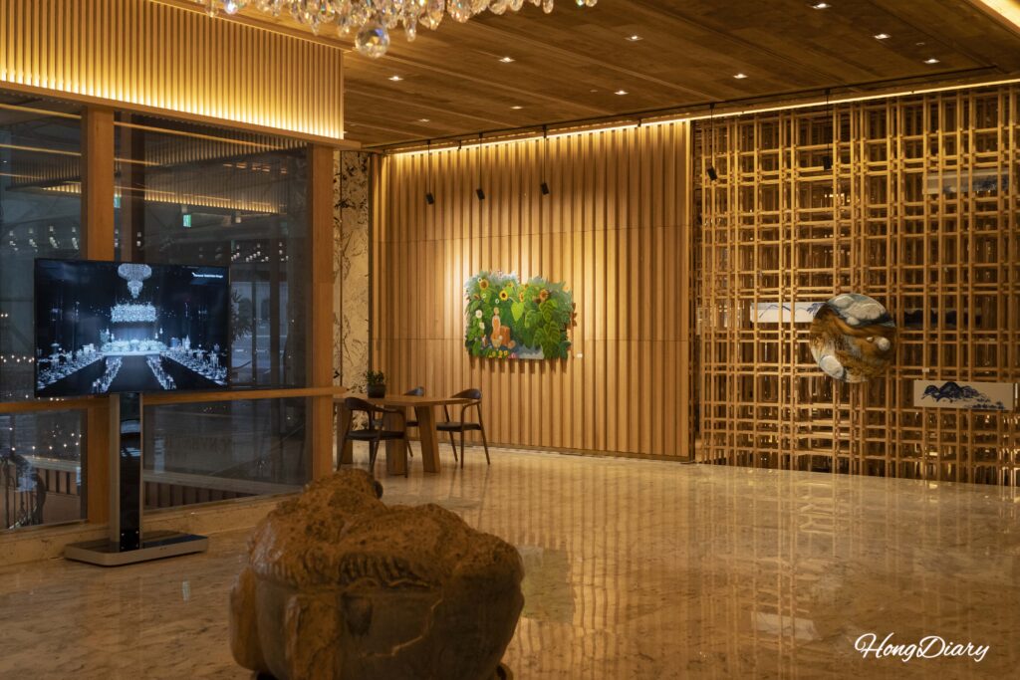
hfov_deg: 50.7
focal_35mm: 38
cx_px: 510
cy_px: 340
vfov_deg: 35.1
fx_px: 1077
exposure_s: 1/160
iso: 4000
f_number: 5
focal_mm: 38
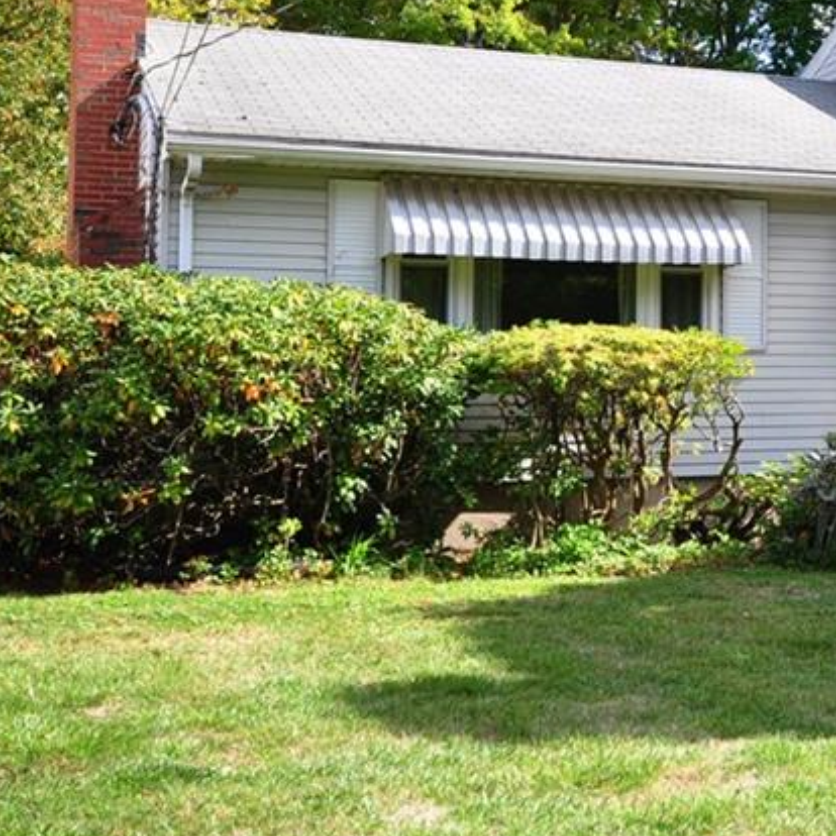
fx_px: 1721
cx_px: 981
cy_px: 288
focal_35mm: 63
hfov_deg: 24.9
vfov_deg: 27.2
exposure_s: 1/320
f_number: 7.1
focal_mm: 20
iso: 400
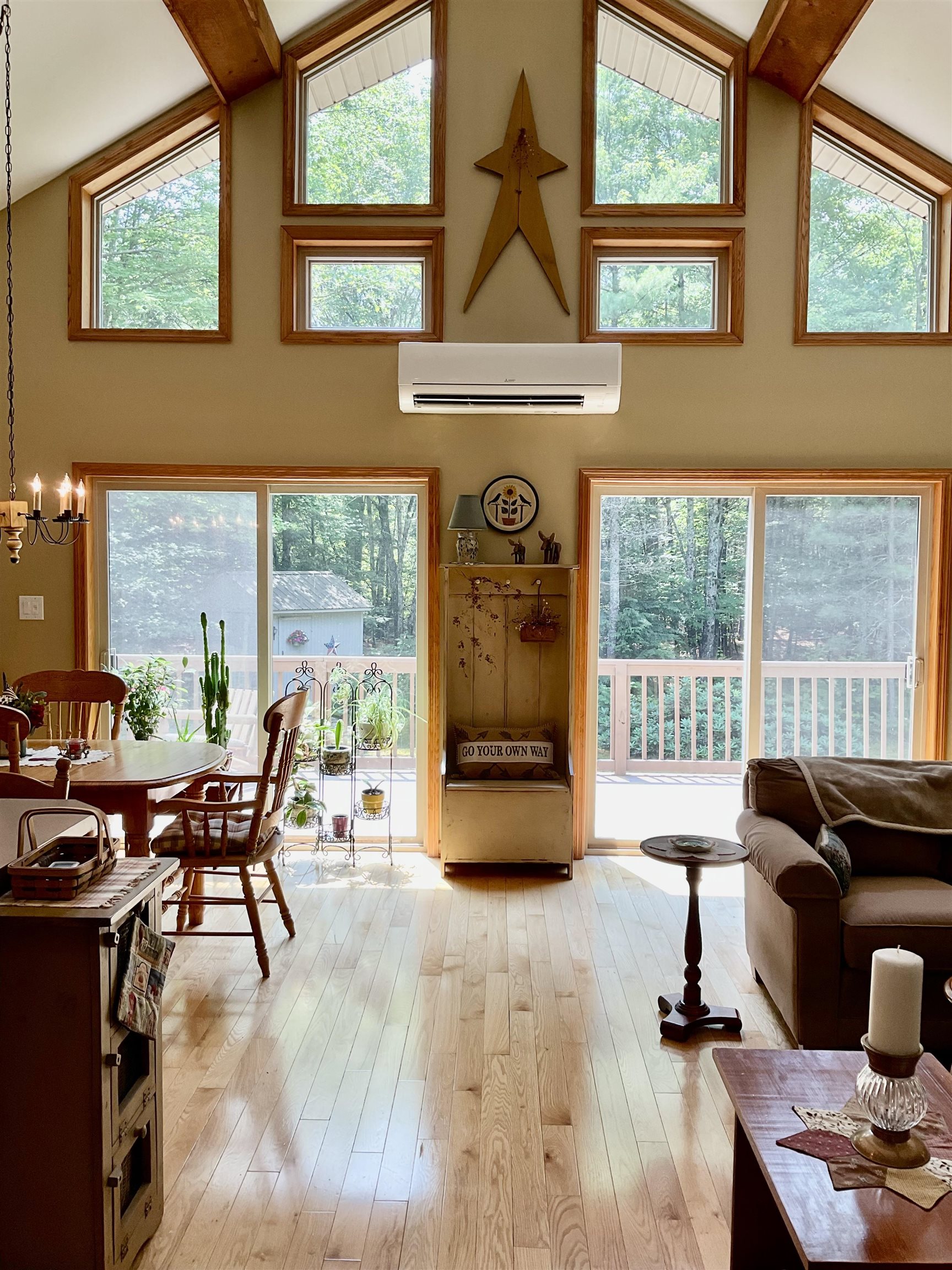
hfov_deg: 48.2
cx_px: 476
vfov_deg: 61.7
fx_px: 1063
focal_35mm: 29
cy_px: 635
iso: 32
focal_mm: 3
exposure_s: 1/120
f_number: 1.8
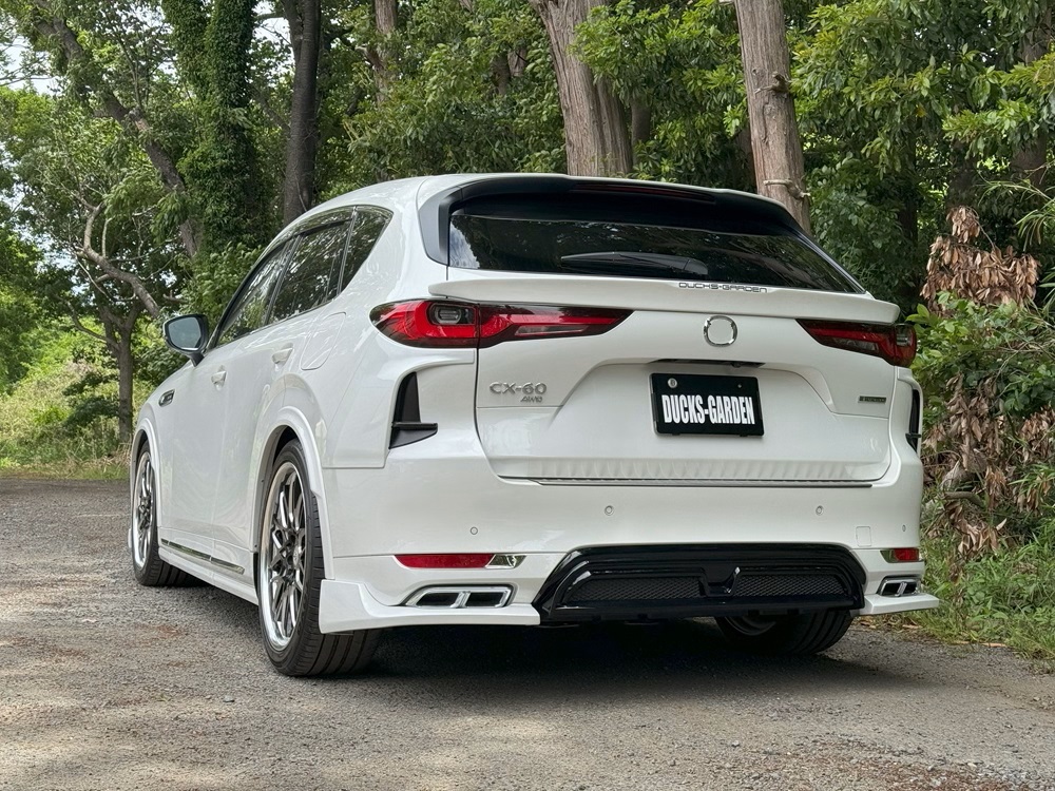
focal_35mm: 48
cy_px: 396
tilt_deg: +2.1
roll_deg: +0.9
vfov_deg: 30.3
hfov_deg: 39.7
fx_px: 1463
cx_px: 528
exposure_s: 1/2252
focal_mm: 6.76
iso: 64
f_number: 1.78
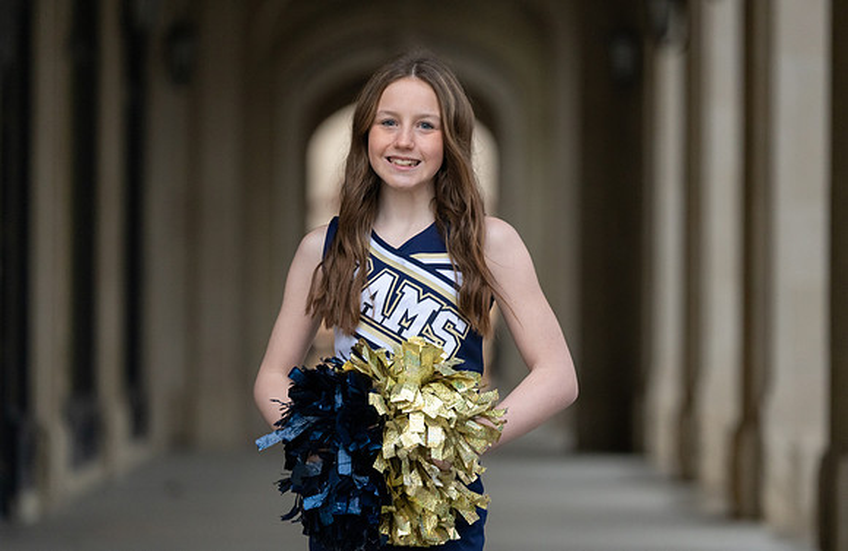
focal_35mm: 157
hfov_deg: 13.2
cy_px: 301
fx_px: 3678
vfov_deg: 8.6
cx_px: 437
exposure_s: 1/250
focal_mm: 144
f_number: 2.8
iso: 3200
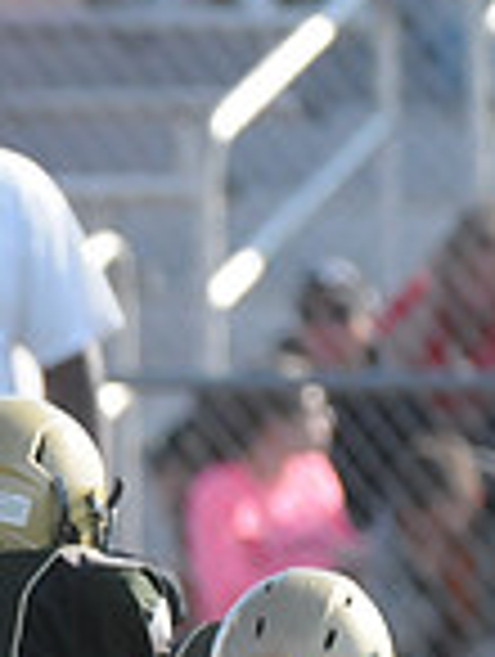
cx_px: -531
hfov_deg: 0.9
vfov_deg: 1.2
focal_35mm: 1597
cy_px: 799
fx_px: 30360
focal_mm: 280
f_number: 4
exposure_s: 1/5000
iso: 1600
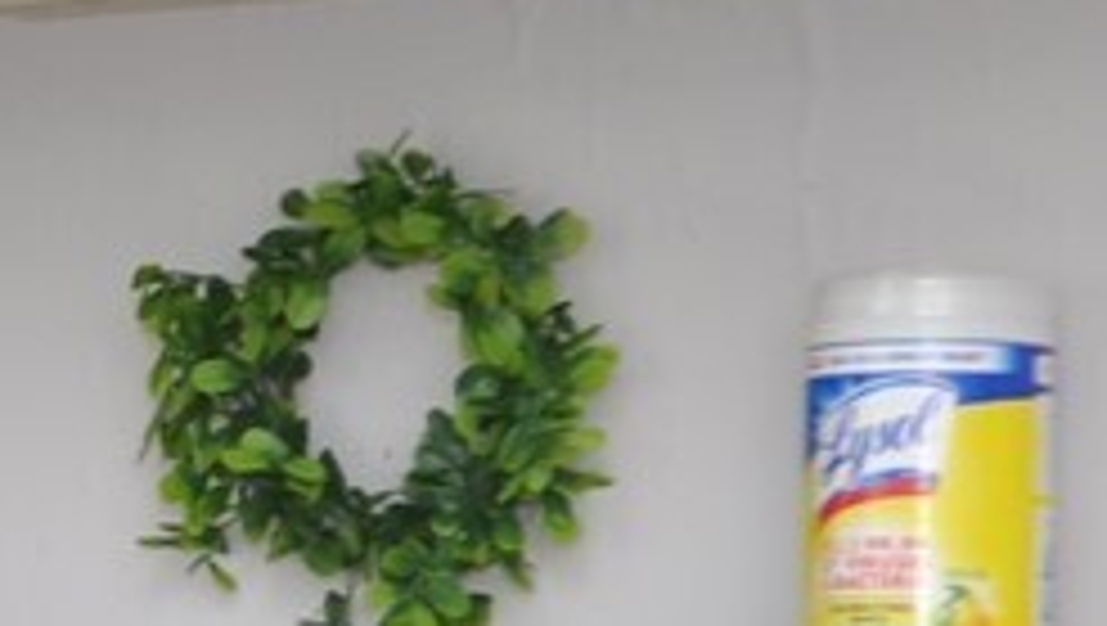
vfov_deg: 6.2
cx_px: -639
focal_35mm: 195
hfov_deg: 10.6
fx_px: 5730
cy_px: 840
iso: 200
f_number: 4.5
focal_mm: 18
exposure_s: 1/80
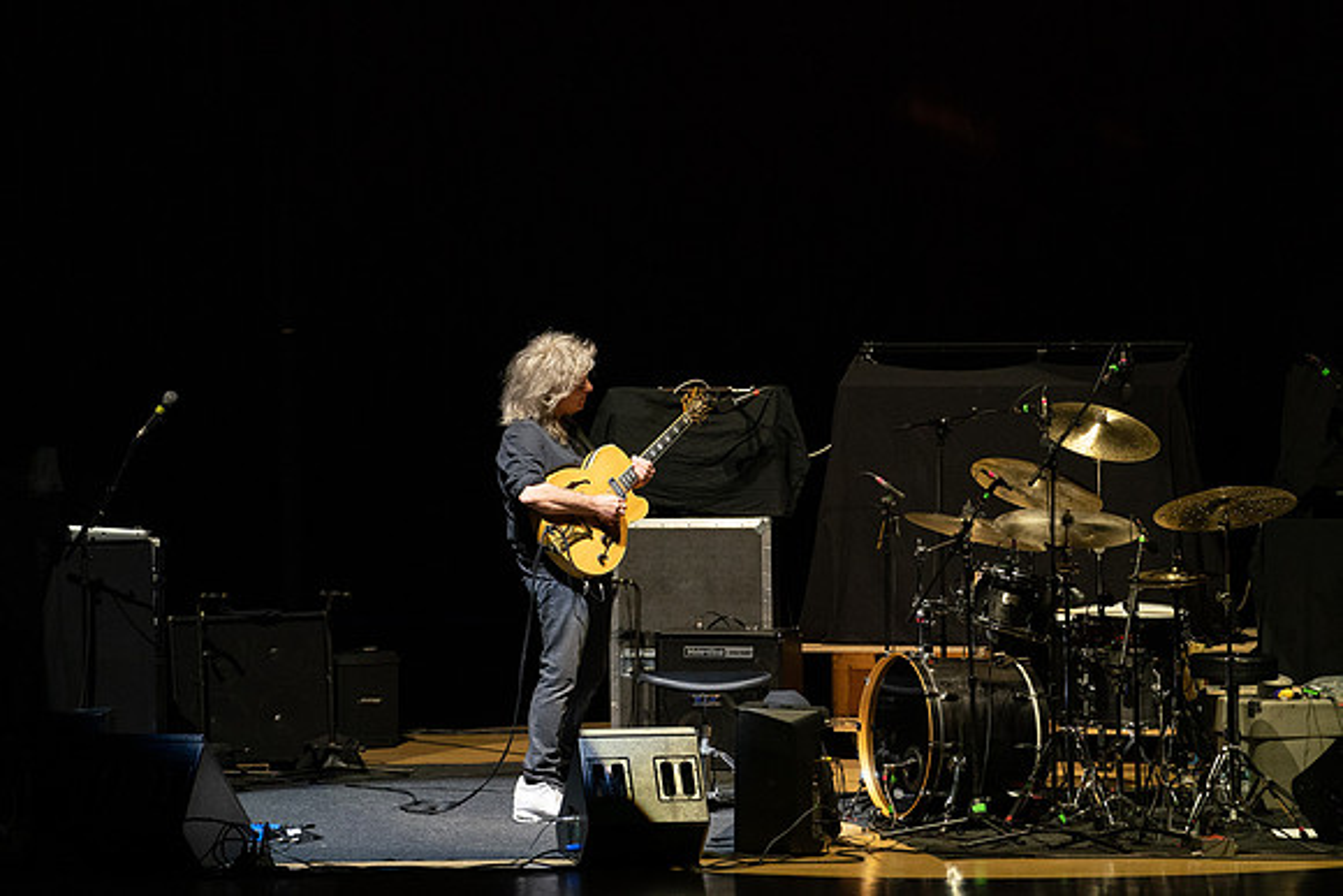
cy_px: 361
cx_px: 585
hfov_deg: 8.0
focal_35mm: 259
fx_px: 9655
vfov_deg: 5.3
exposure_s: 1/250
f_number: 4.5
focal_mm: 200
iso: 2500
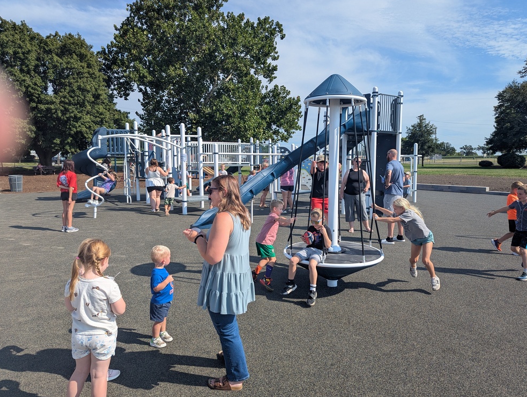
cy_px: 197
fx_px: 381
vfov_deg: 55.0
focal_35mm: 25
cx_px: 273
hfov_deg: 69.3
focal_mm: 6.81
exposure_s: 1/1795
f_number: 1.85
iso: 41
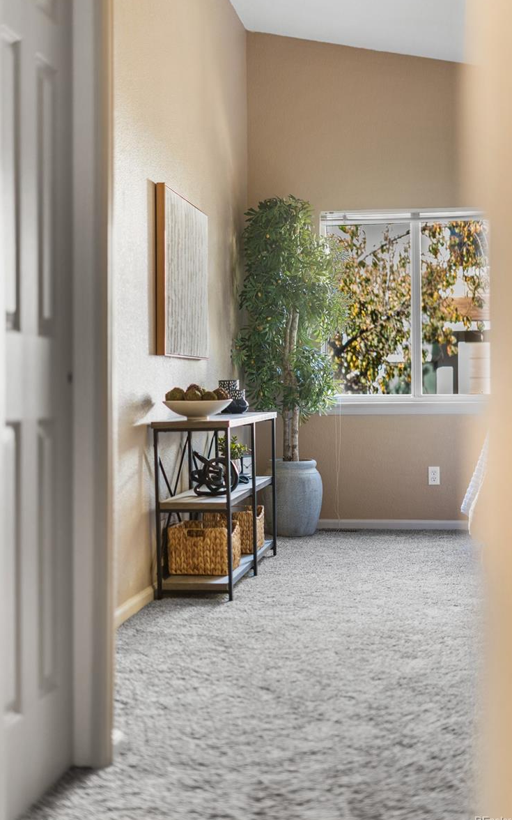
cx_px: 255
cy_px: 411
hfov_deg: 24.9
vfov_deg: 38.9
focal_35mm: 52
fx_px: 1161
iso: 400
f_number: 1.8
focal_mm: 50
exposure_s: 1/20
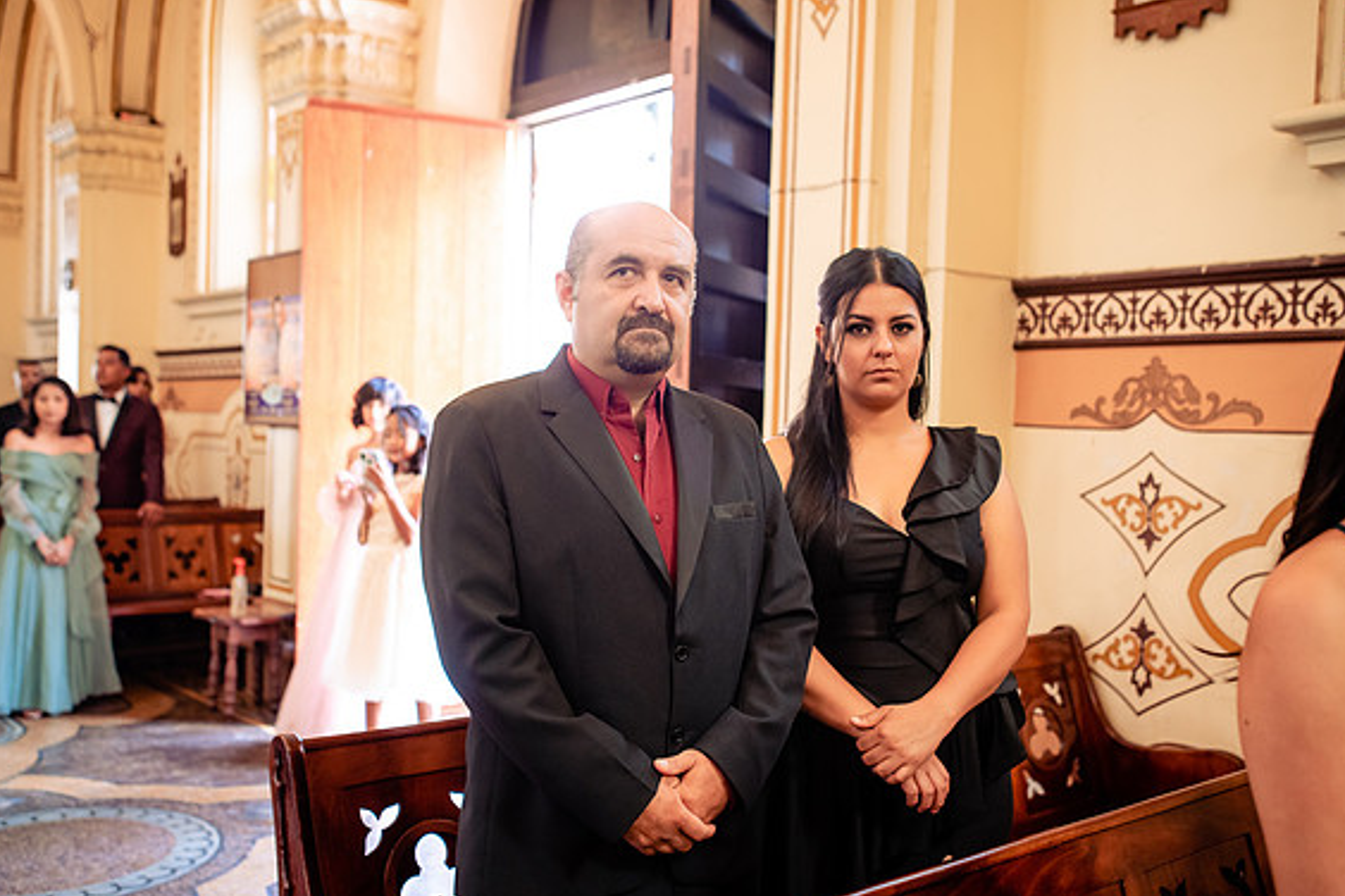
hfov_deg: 53.1
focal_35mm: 36
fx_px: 1345
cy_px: 459
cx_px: 680
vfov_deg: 36.9
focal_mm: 35
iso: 1250
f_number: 3.2
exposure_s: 1/100
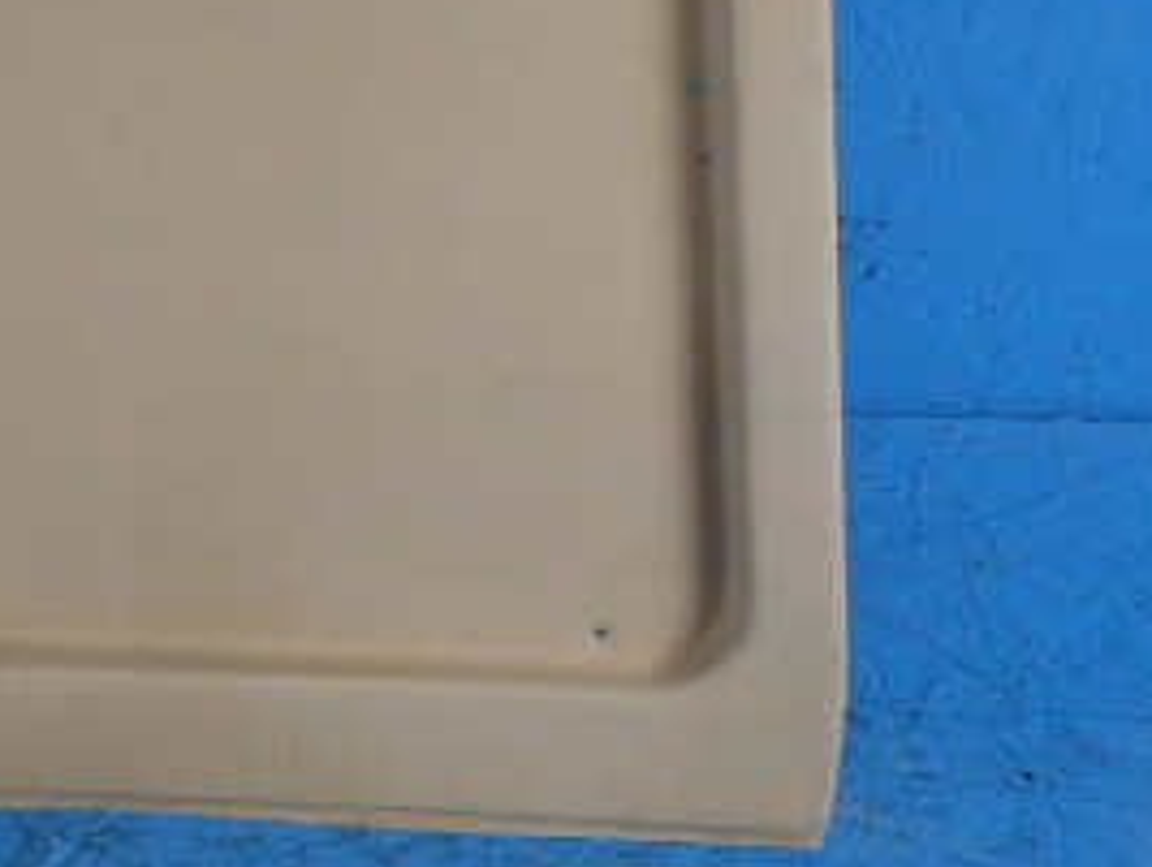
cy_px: -60
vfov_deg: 21.0
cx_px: 134
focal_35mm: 67
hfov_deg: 27.9
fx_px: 2233
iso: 200
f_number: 3.9
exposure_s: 1/50
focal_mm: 5
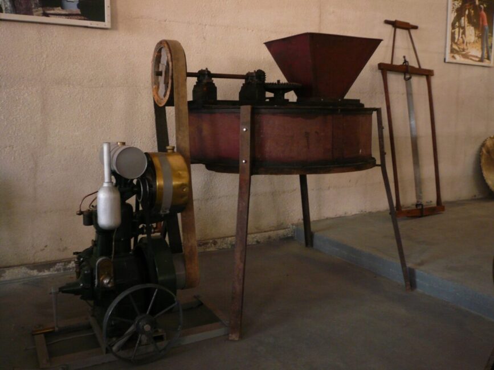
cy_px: 185
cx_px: 247
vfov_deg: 44.2
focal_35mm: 32
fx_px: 457
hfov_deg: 56.8
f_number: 2.9
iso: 200
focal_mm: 5.2
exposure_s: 1/13
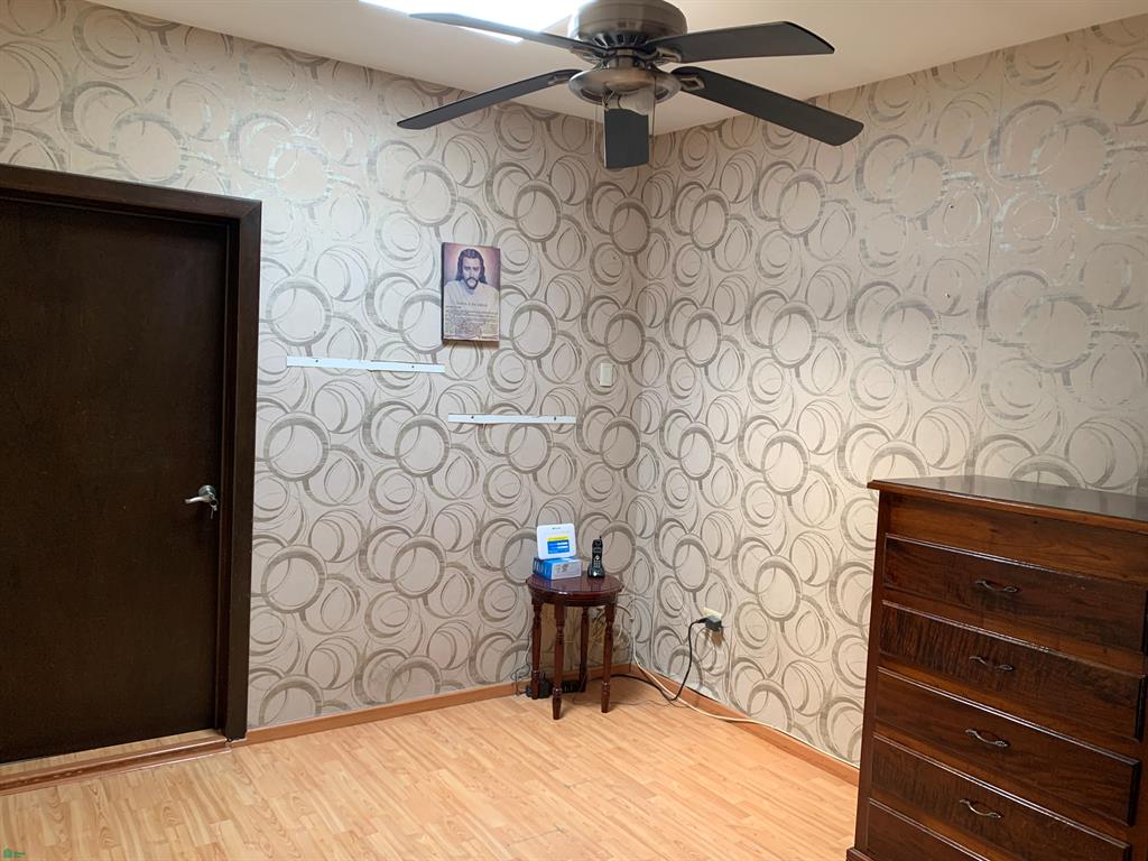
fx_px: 862
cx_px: 574
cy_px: 430
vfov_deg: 53.1
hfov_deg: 67.3
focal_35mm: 26
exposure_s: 1/64
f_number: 1.8
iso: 100
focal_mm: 4.25
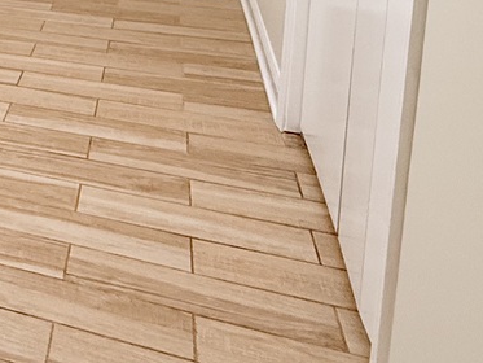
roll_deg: +1.1
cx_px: -170
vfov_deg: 23.6
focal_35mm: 54
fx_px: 754
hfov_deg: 28.2
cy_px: -119
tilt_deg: -9.4
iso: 200
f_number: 2.2
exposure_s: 1/60
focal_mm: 2.22
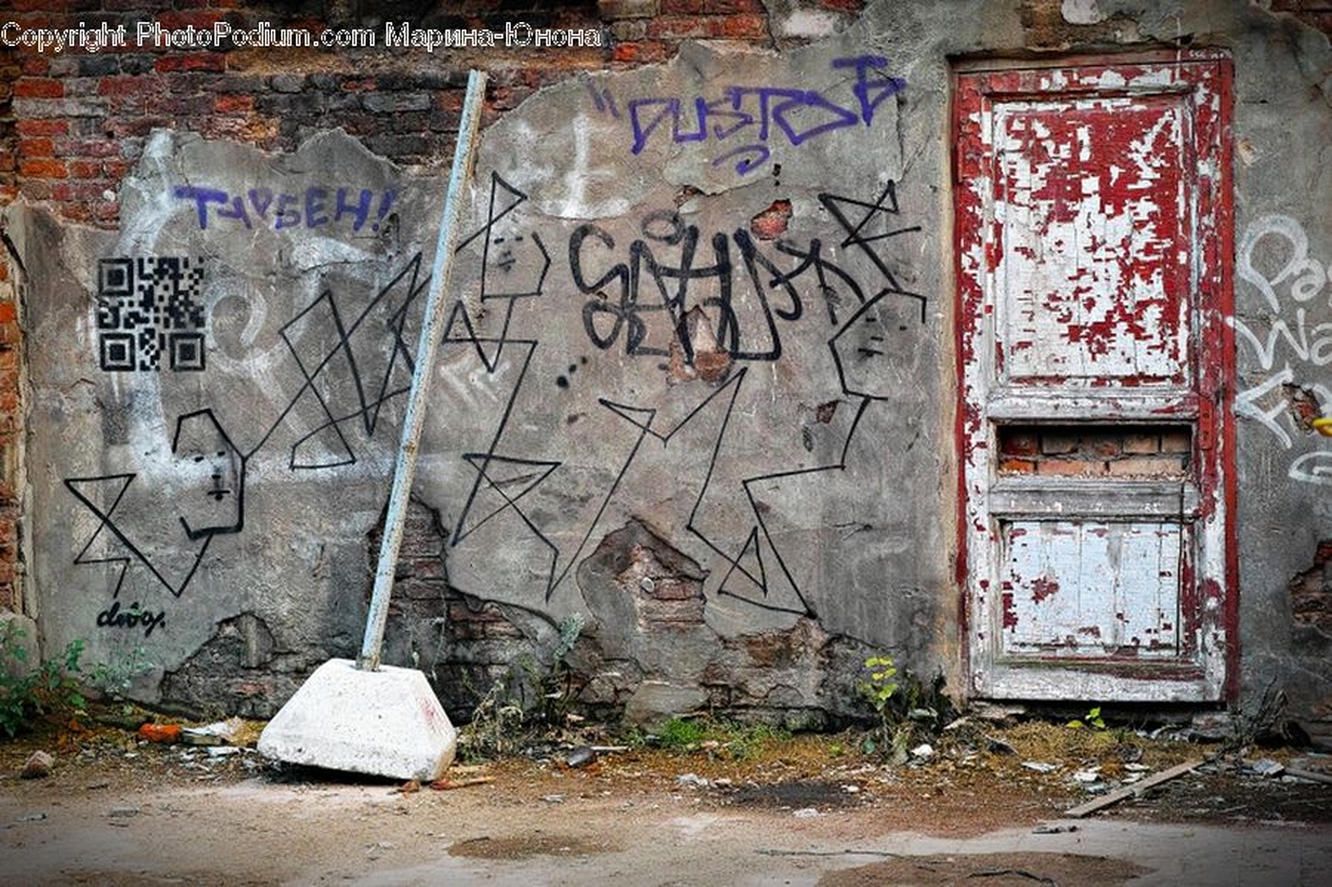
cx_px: 666
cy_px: 444
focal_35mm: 75
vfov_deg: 18.2
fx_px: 2773
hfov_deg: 27.0
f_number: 4.5
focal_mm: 50
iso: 400
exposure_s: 1/50
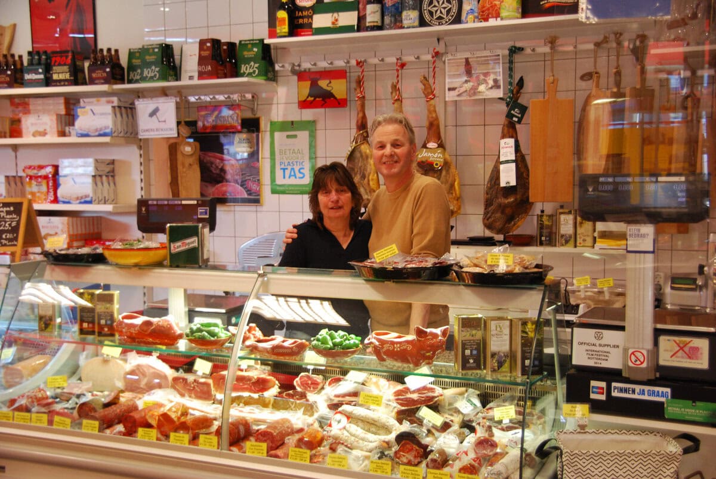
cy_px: 240
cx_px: 358
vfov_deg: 28.1
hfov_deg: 41.1
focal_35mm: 48
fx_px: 956
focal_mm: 32
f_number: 4.2
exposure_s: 1/30
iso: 560
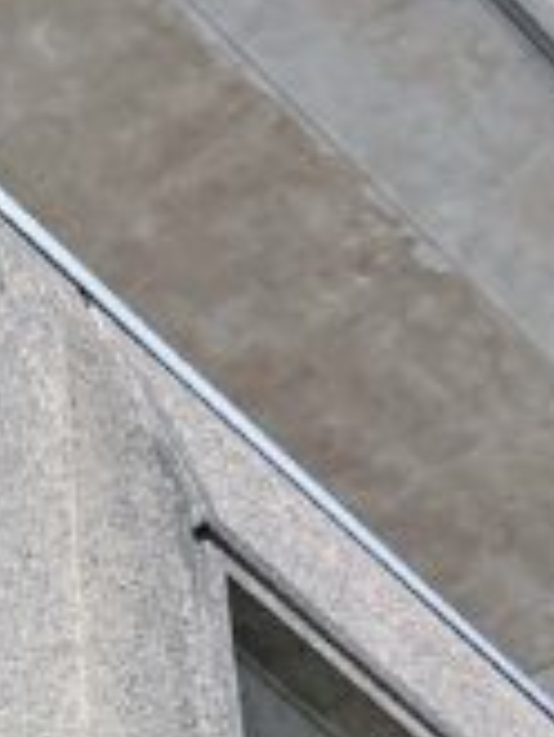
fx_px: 3090
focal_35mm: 145
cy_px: 109
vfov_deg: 13.5
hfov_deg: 10.1
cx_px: -130
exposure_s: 1/3247
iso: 32
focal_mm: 3.99
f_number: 1.8
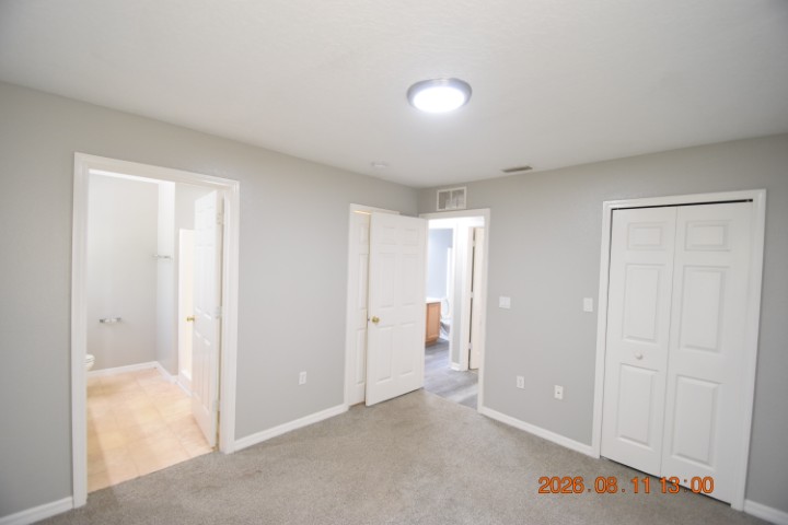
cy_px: 262
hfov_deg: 100.4
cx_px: 394
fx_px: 328
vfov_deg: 77.3
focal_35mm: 15
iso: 1250
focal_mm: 10
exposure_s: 1/60
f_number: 3.5
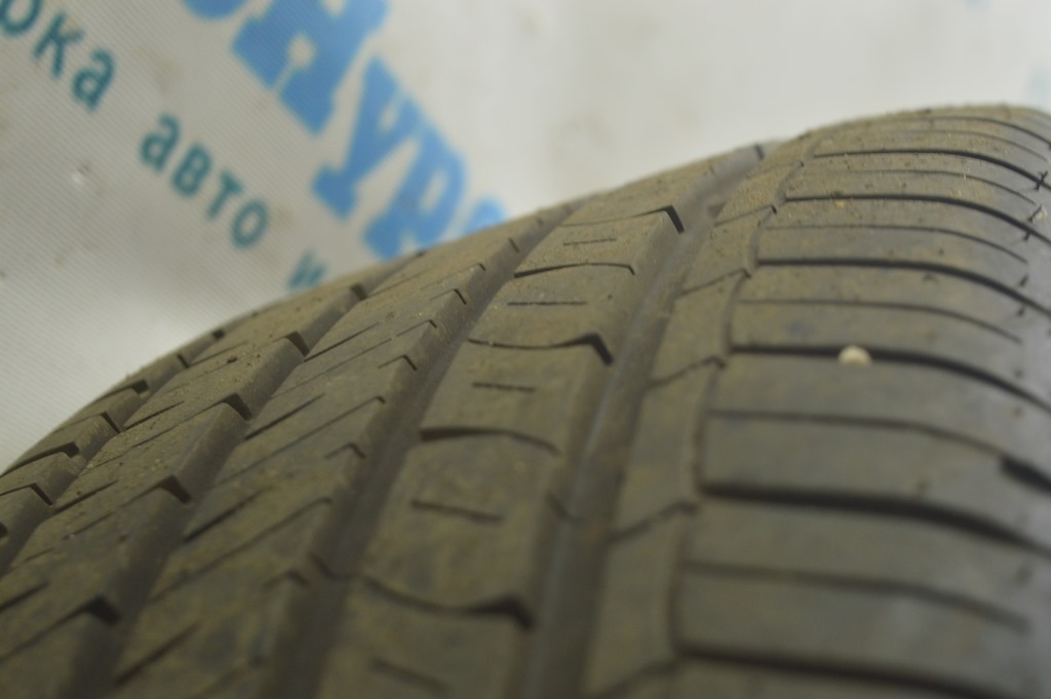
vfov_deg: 20.1
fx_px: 1969
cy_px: 350
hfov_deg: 29.9
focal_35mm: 68
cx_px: 526
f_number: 5.6
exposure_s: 1/20
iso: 400
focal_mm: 45
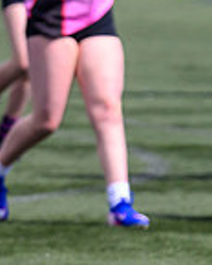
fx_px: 6408
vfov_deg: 2.4
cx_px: -299
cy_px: 173
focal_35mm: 817
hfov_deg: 1.9
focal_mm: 145
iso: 500
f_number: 4
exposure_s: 1/4000
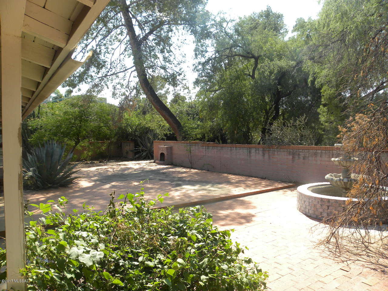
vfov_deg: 53.1
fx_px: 291
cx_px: 194
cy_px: 146
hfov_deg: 67.3
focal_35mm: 26
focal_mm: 4.6
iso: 64
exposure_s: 1/206
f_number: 4.5
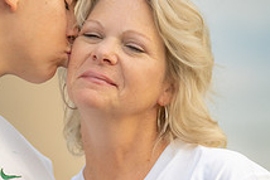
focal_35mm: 325
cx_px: -3
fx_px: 2439
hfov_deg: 6.3
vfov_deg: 4.2
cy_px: 143
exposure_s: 1/400
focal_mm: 120
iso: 125
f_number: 2.8
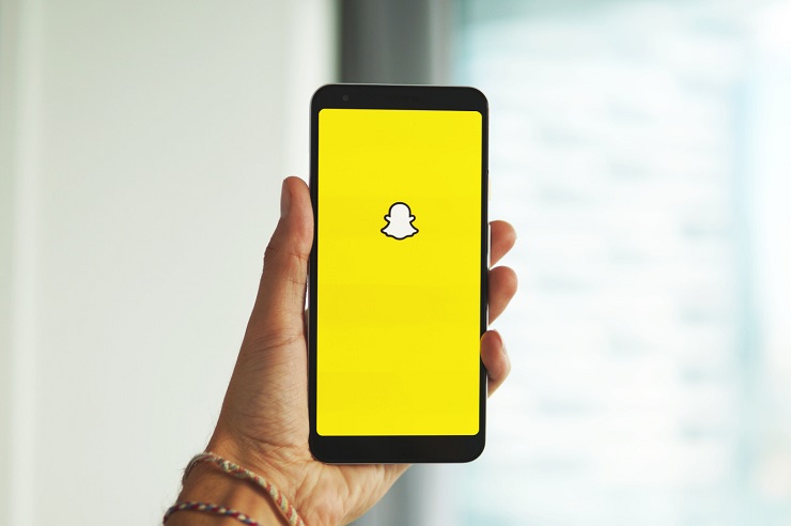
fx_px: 988
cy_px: 263
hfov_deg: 43.6
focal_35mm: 45
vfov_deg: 29.8
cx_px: 396
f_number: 1.6
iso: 100
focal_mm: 30
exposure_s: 1/500
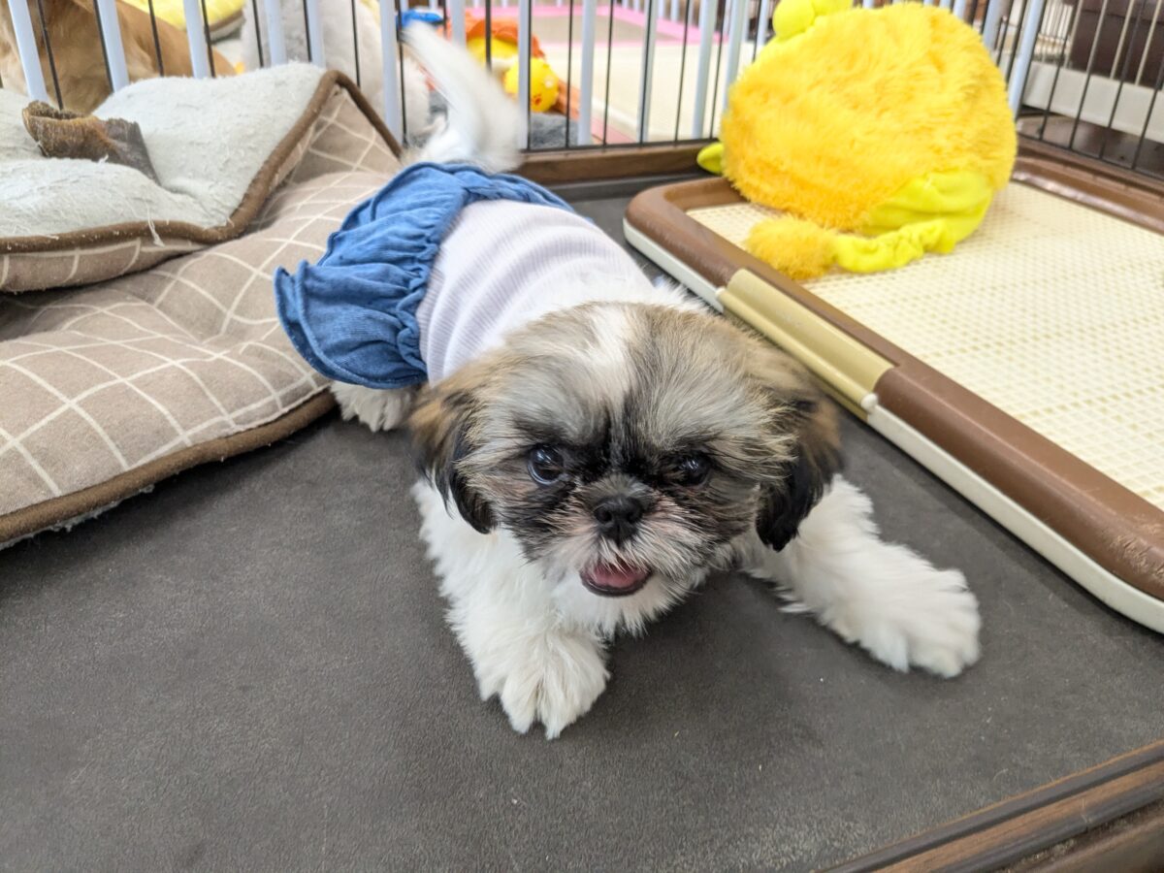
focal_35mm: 27
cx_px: 582
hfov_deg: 65.3
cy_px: 436
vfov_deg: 51.4
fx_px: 908
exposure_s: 1/99.9
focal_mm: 4.38
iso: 159
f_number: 1.73
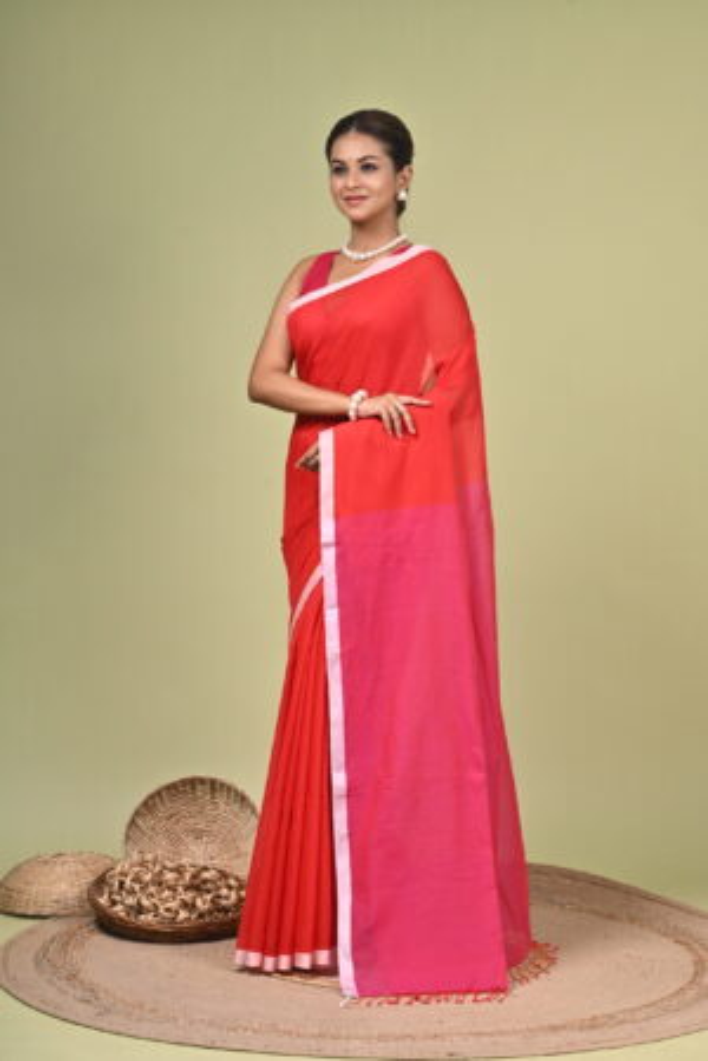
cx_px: 354
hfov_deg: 16.1
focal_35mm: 85
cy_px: 530
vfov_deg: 23.9
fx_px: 2507
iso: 400
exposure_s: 1/160
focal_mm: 85
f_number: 8
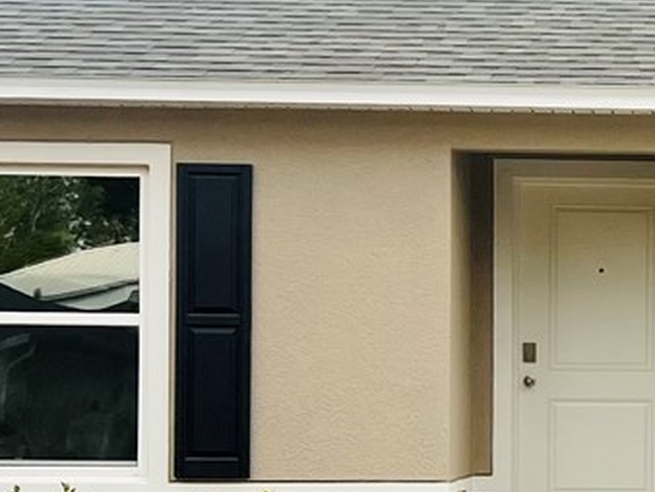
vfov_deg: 12.0
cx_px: 963
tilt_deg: -0.8
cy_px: 378
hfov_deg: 14.9
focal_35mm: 123
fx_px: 2329
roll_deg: +0.1
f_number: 1.5
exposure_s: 1/578
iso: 50
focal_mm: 5.7
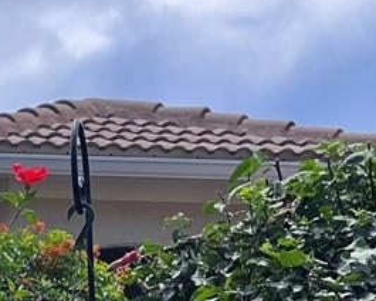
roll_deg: +0.2
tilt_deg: +4.7
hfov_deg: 11.4
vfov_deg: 9.7
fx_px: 1703
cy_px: 494
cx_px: -376
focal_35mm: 153
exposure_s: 1/1252
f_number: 1.6
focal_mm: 5.1
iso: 50
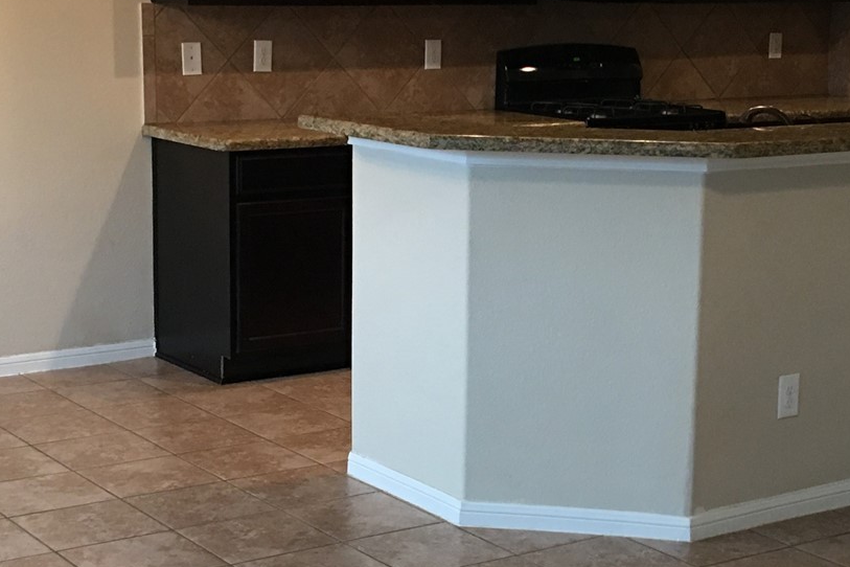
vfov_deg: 17.9
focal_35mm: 76
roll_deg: -1.0
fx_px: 1794
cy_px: 286
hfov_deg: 26.6
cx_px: 477
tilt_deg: -8.8
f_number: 2.2
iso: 80
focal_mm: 4.15
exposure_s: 1/15
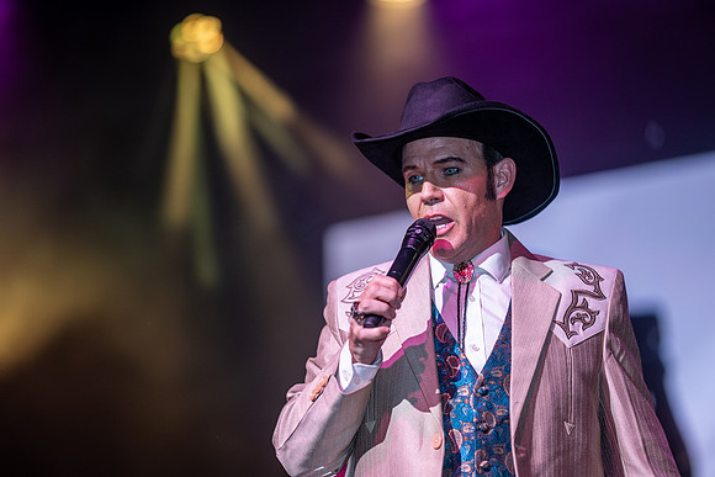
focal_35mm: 135
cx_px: 358
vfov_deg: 10.2
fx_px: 2682
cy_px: 238
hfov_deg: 15.2
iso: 320
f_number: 1.8
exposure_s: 1/250
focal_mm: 135
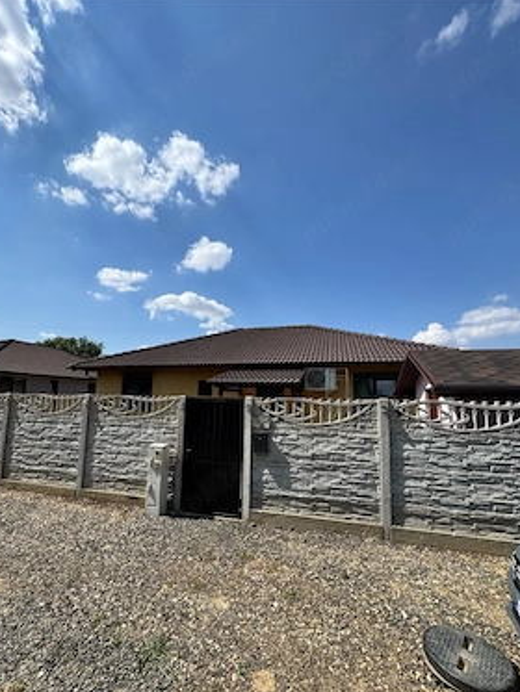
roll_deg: -1.5
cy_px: 365
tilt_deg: +6.9
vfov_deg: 98.1
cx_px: 253
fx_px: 300
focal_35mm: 15
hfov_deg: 81.8
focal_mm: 2.22
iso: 50
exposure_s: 1/2208
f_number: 2.2
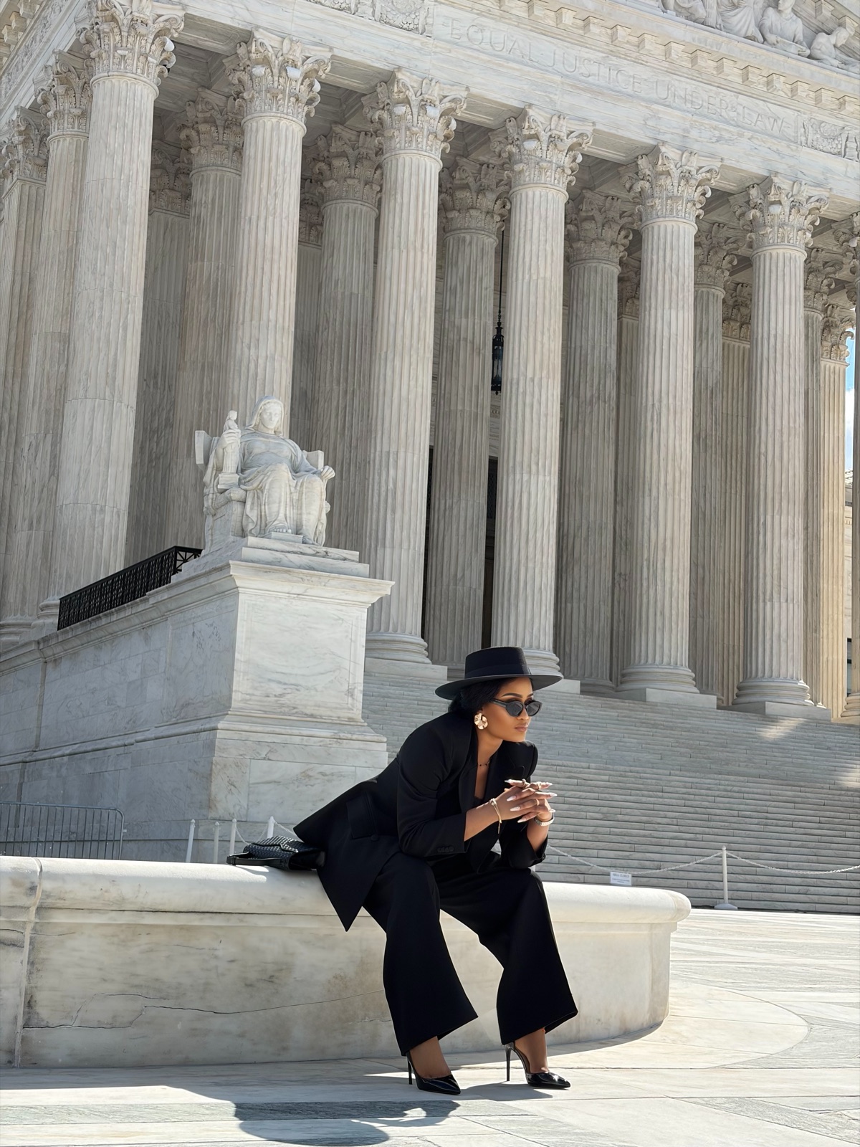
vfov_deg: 36.8
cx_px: 430
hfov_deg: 28.0
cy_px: 574
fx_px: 1723
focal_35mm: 52
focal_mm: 5.96
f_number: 1.6
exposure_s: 1/2865
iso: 32
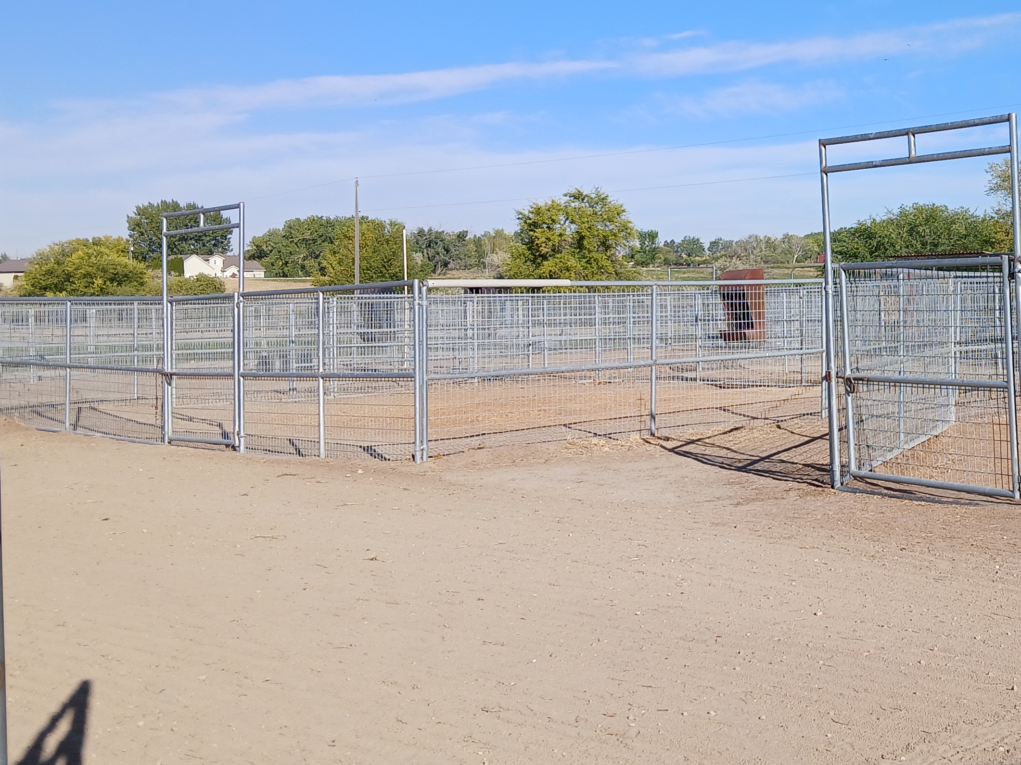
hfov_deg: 36.1
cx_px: 898
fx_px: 1475
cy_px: 273
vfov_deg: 29.0
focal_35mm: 50
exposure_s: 1/690
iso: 20
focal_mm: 3.98
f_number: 1.8
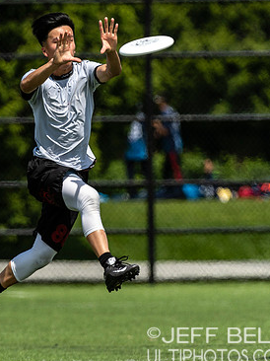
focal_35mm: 871
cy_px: 161
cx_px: 82
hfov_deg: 1.7
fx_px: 9069
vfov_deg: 2.3
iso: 100
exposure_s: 1/1600
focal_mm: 300
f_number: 4
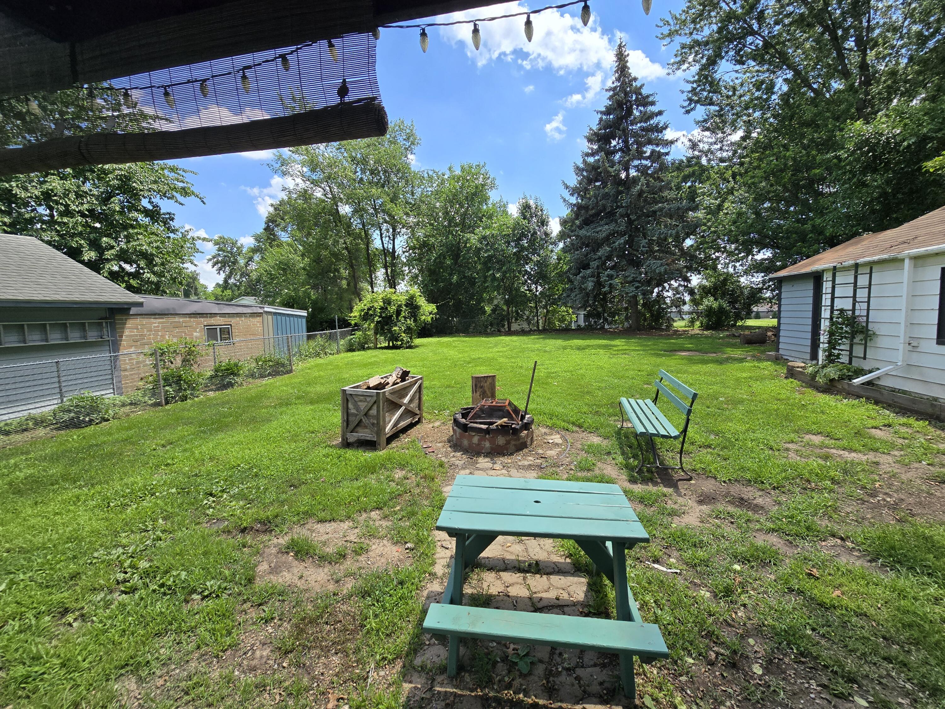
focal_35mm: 13
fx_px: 355
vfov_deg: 89.9
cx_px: 472
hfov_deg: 106.2
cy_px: 354
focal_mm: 2.2
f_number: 2.2
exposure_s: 1/1453
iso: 50
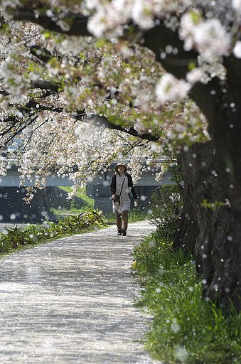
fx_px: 3027
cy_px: 182
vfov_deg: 6.9
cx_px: 120
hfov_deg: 4.6
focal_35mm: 300
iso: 200
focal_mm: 200
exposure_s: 1/640
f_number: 7.1
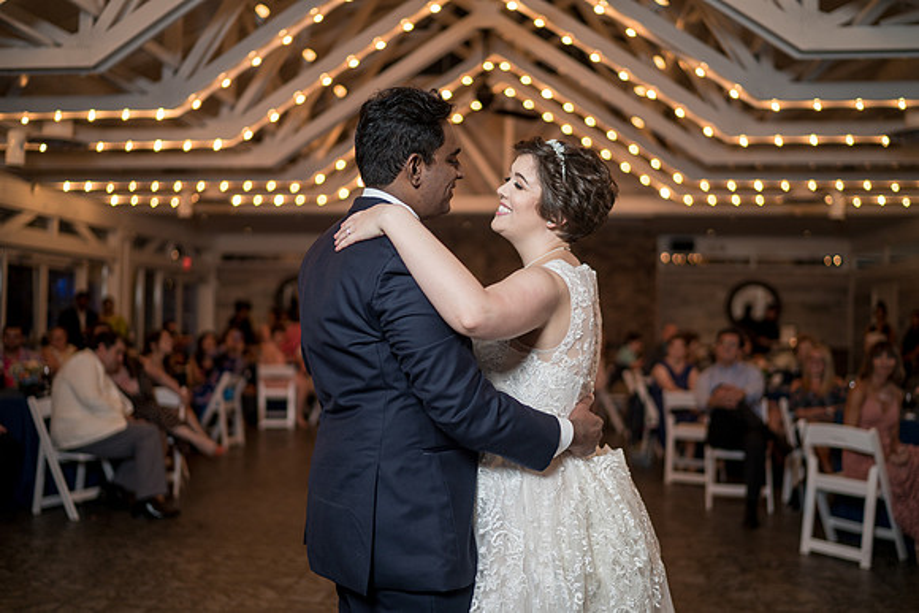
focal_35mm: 35
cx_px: 460
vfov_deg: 37.9
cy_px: 306
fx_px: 894
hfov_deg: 54.4
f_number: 1.4
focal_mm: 35
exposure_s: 1/200
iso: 200
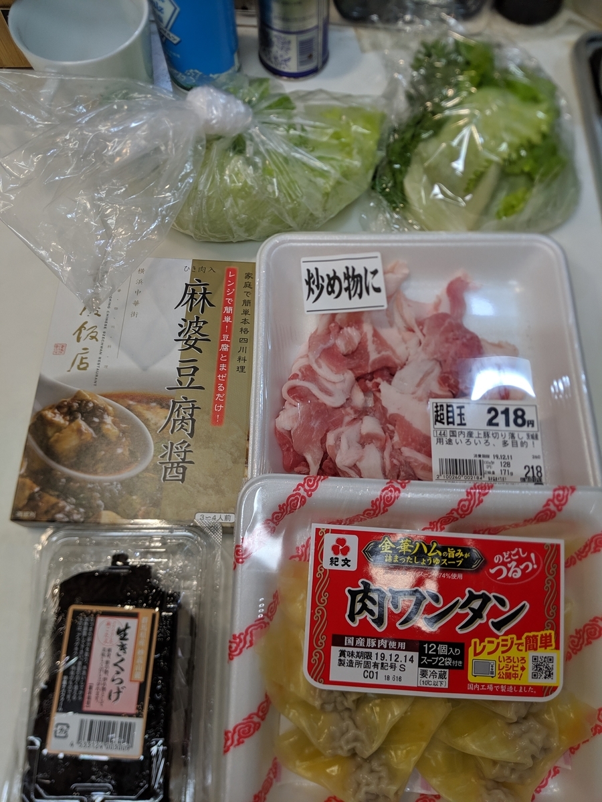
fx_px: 626
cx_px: 301
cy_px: 401
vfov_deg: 65.3
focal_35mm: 27
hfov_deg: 51.4
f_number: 1.8
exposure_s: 1/99.9
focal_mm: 4.44
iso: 90
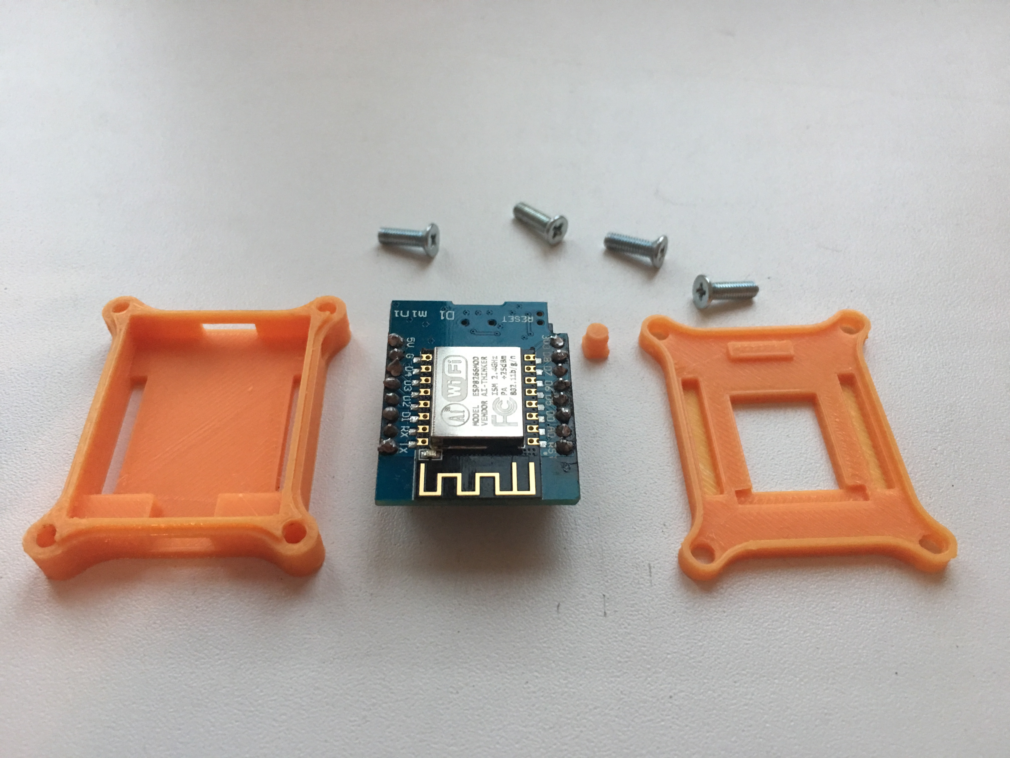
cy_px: 379
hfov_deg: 61.7
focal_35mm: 29
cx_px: 505
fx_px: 846
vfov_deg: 48.2
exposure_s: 1/17
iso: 125
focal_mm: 4.15
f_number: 2.2
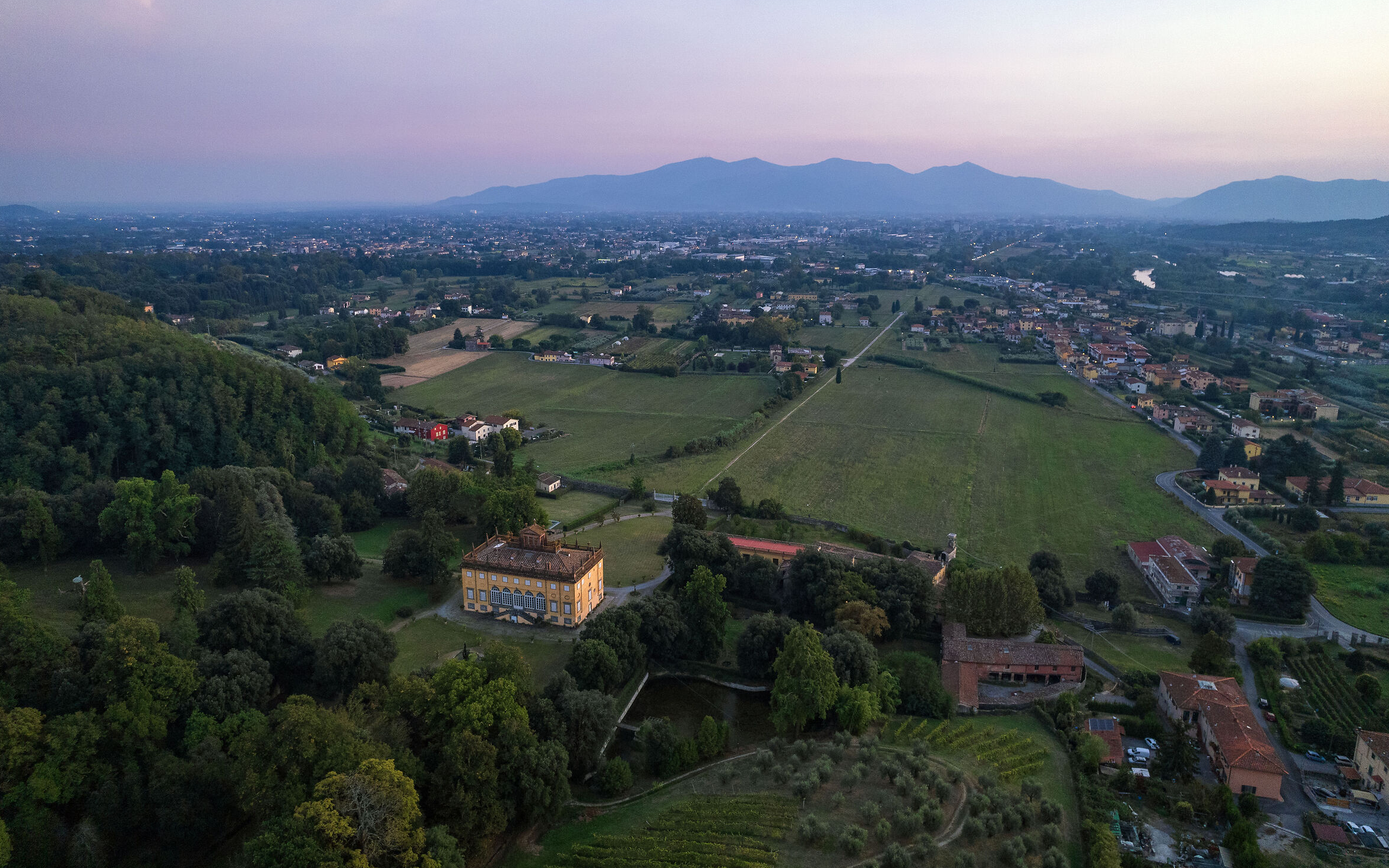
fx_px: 871
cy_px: 404
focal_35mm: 23
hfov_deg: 77.1
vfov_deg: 53.0
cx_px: 683
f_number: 2.8
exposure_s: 1/100
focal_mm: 8.38
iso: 200
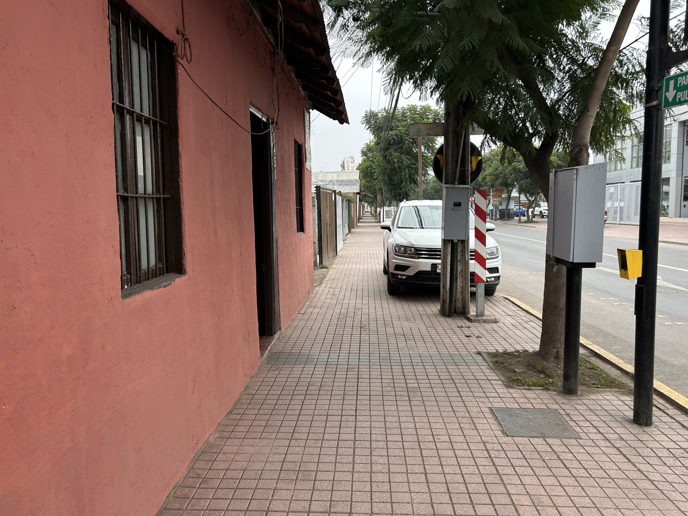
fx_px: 537
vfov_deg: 51.4
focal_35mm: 27
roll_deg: +0.8
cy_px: 255
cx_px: 346
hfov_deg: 65.3
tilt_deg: -3.6
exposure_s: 1/171
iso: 50
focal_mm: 5.7
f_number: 1.5
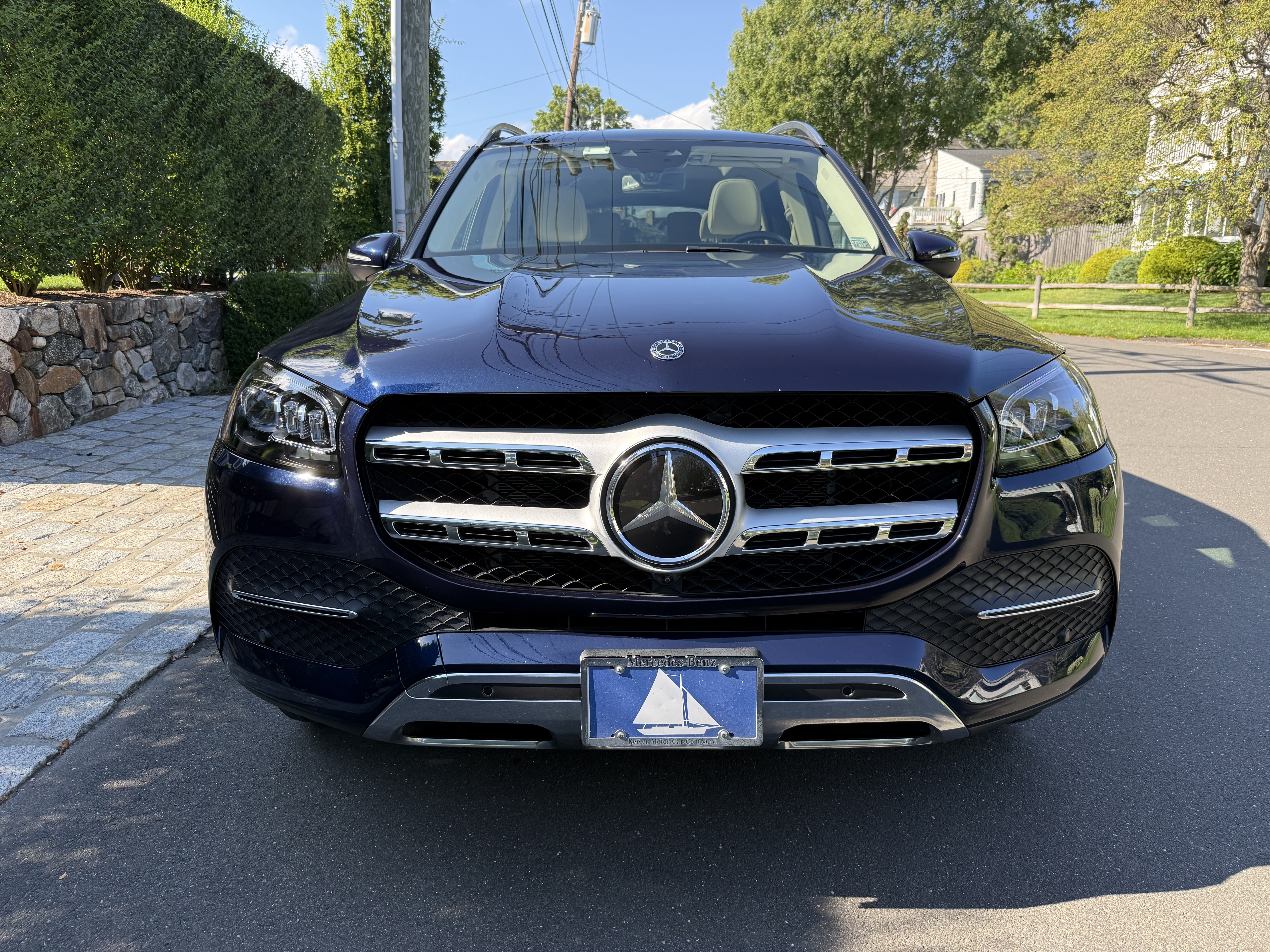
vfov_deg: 56.8
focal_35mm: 24
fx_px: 881
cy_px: 476
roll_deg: -0.2
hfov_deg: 71.6
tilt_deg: -12.4
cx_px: 635
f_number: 1.78
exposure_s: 1/1032
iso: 100
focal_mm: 6.76
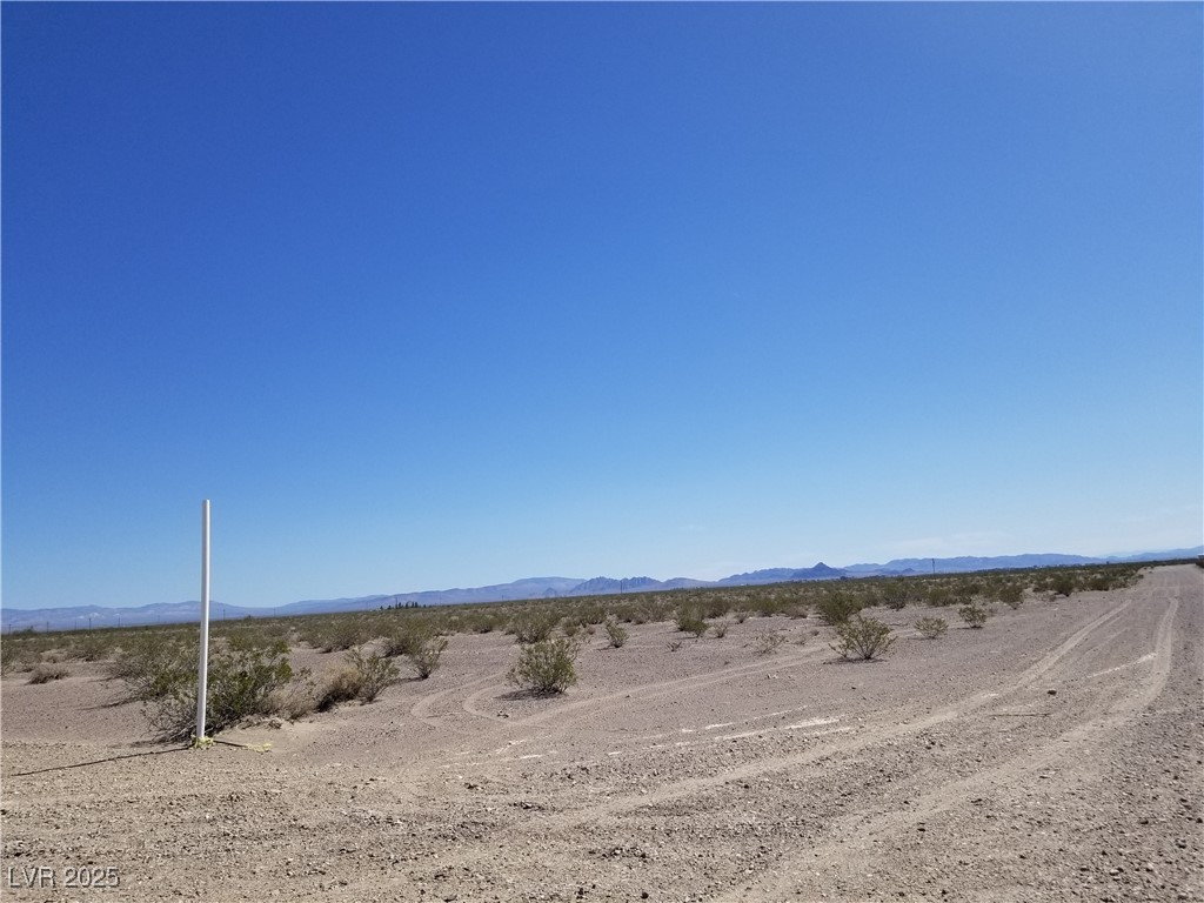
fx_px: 904
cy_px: 452
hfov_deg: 67.3
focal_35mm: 26
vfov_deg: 53.1
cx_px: 602
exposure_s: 1/4688
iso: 50
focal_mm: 4.3
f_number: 1.7
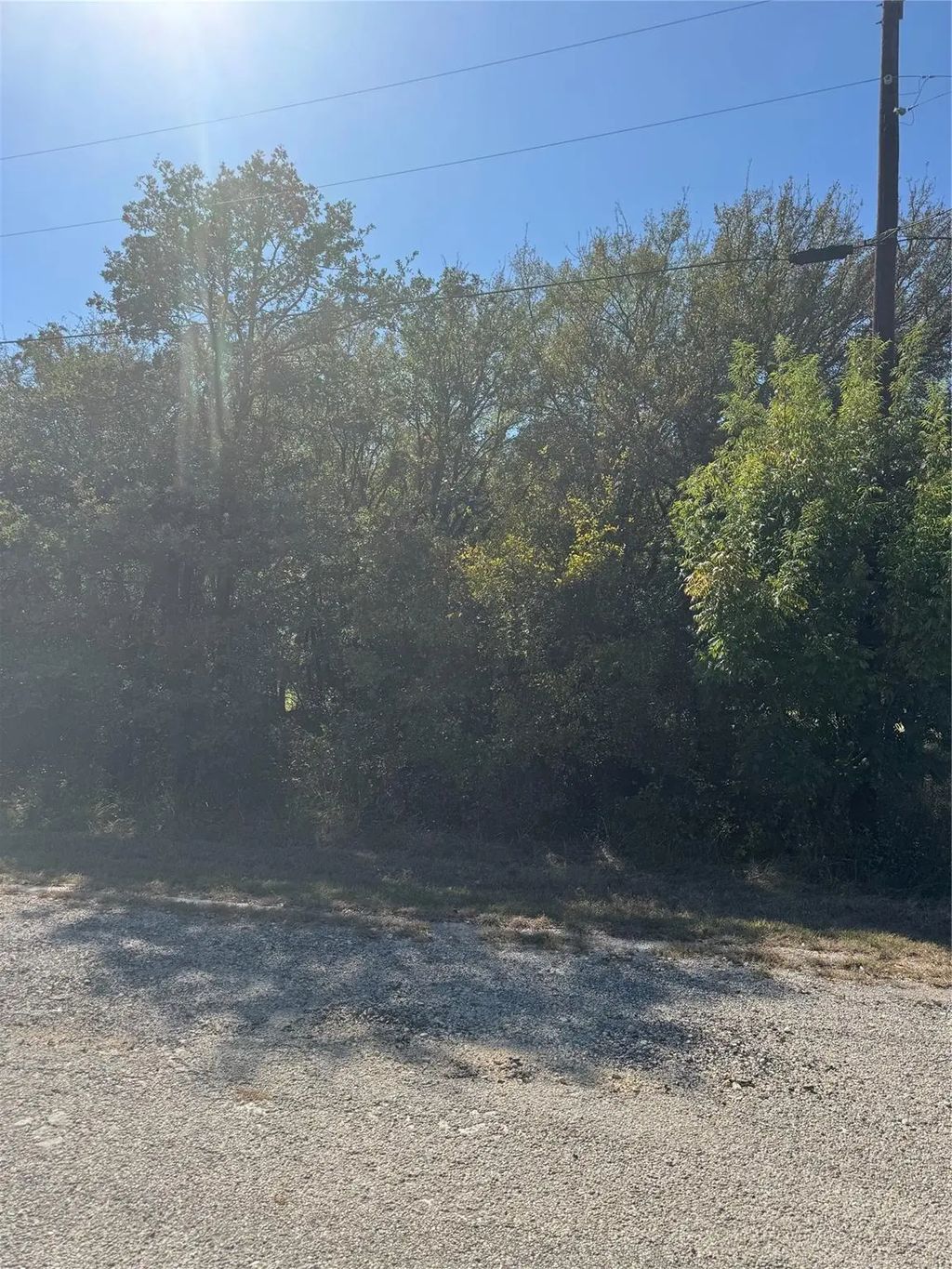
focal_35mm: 24
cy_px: 634
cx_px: 476
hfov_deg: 56.8
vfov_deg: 71.6
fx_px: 880
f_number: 1.78
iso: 80
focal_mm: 6.76
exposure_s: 1/4049
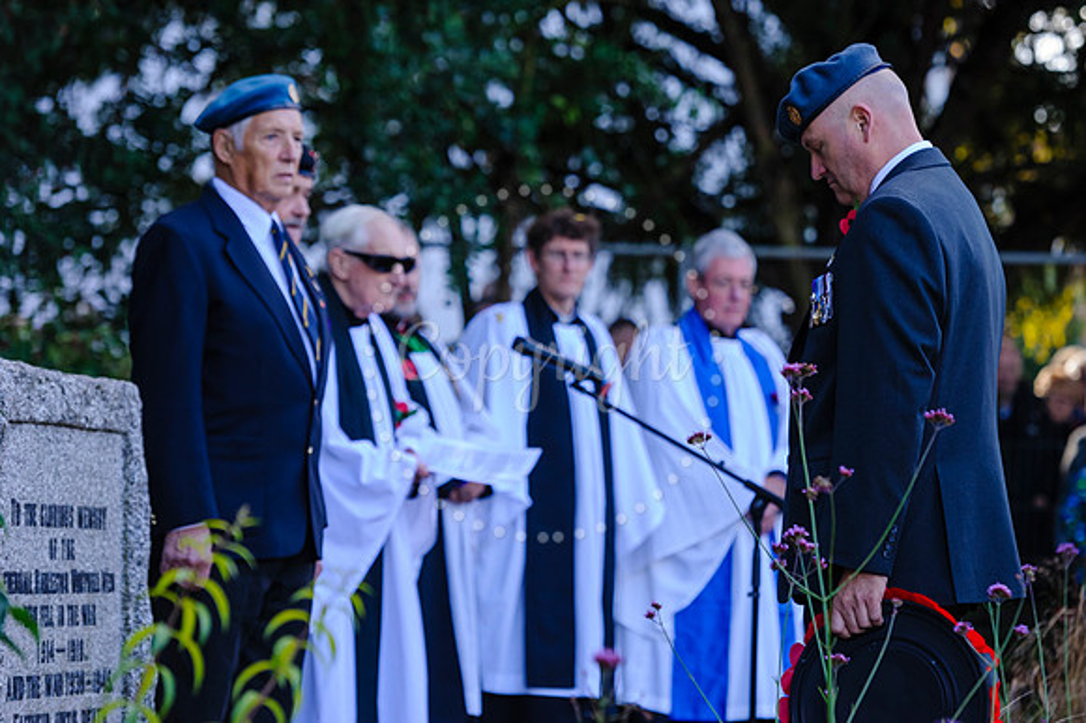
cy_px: 283
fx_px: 5344
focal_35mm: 177
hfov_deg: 11.6
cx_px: 661
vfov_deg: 7.7
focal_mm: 145
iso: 800
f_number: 4.8
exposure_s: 1/500
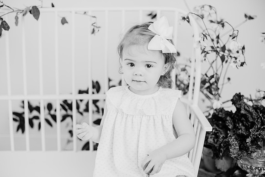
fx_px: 373
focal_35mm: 51
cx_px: 132
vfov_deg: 26.7
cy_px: 88
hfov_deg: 39.1
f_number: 2.5
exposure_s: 1/160
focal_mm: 50
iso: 125
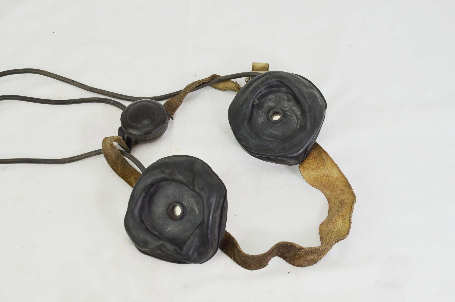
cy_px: 151
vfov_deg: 20.5
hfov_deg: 30.6
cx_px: 228
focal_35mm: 66
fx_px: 832
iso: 280
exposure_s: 1/125
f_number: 5.6
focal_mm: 44
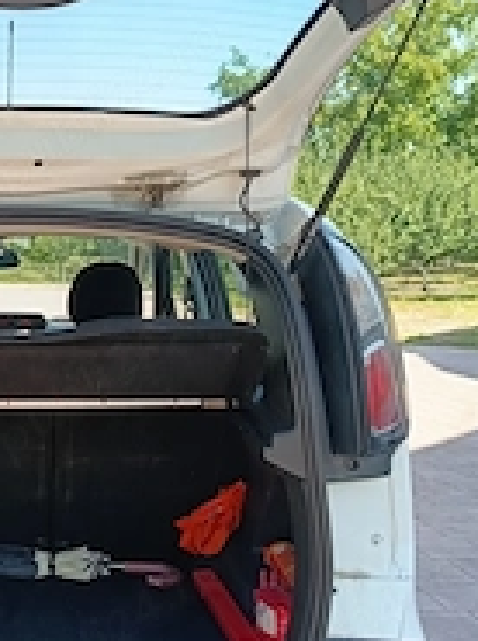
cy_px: 430
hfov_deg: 26.3
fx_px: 961
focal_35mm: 52
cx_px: -14
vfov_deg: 36.5
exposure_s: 1/100
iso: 124
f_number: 1.75
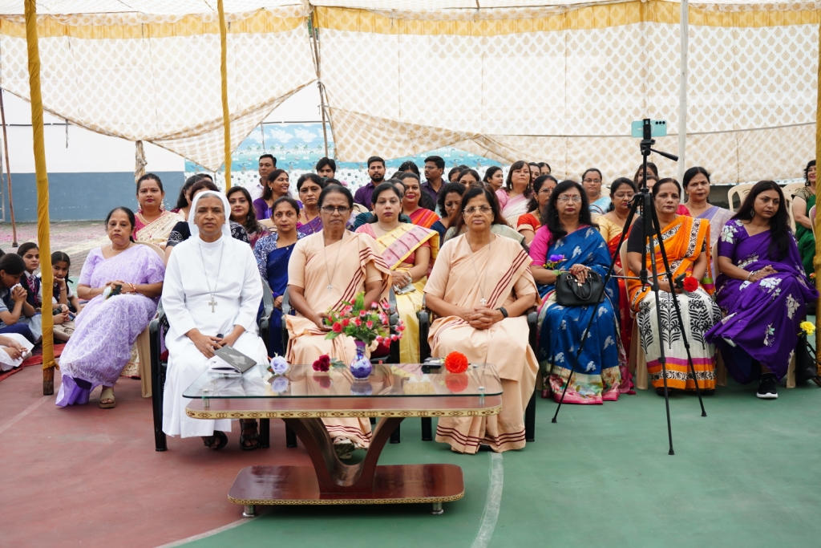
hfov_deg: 41.1
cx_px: 410
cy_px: 274
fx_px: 1095
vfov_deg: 28.1
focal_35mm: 48
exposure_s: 1/50
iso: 125
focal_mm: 48
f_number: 4.5
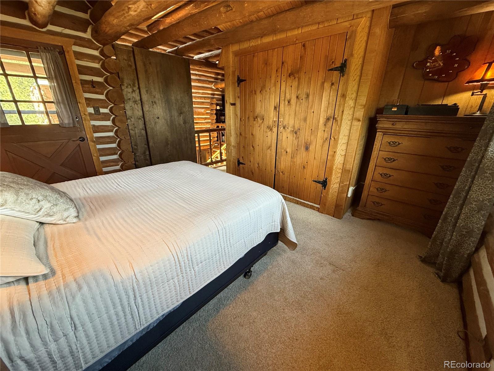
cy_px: 186
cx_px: 247
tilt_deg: -20.8
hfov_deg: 102.1
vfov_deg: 85.7
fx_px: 200
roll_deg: -0.5
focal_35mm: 14
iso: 320
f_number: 2.2
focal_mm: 2.22
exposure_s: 1/60
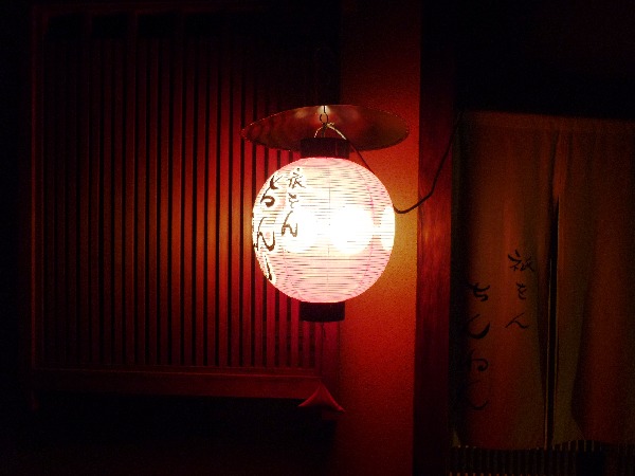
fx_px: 605
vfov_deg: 42.9
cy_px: 238
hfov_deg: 55.4
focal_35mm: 33
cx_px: 318
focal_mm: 5.5
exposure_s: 1/30
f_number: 2.8
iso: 160
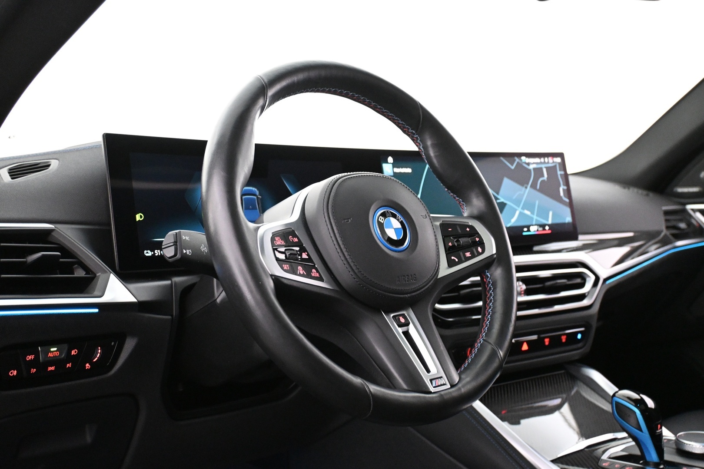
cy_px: 234
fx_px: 763
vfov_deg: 34.2
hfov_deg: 49.6
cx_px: 352
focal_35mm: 39
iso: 4000
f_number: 4.5
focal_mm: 26
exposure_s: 1/25
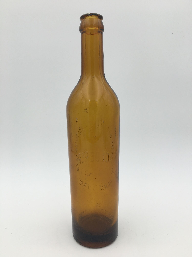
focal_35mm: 29
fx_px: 214
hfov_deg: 48.2
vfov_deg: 61.7
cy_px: 128
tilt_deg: -8.7
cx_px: 96
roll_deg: +0.2
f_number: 2.2
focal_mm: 4.15
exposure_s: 1/100
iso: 25
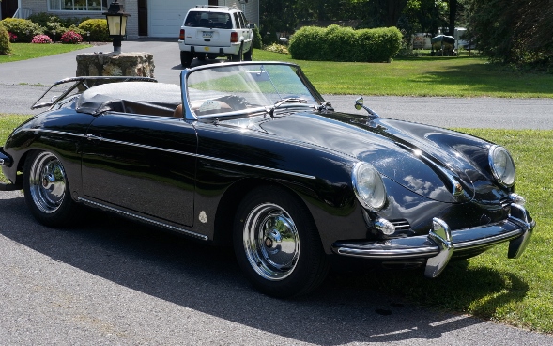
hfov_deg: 32.5
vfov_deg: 20.6
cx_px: 267
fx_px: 949
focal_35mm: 63
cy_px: 185
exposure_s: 1/250
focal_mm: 38
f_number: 7.1
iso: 100
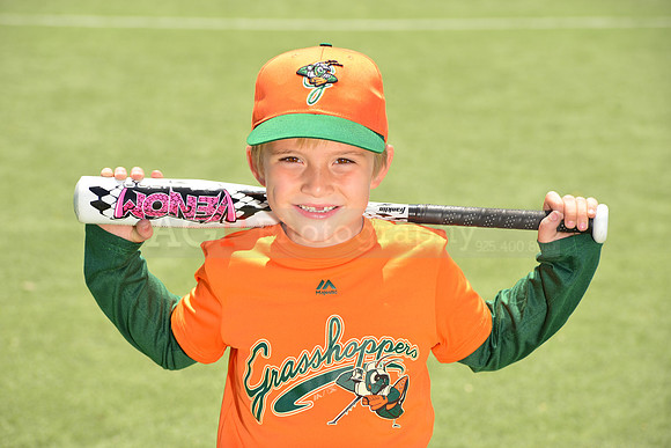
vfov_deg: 8.1
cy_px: 224
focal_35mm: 170
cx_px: 336
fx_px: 3169
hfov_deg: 12.1
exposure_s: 1/250
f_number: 11
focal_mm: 170
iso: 250
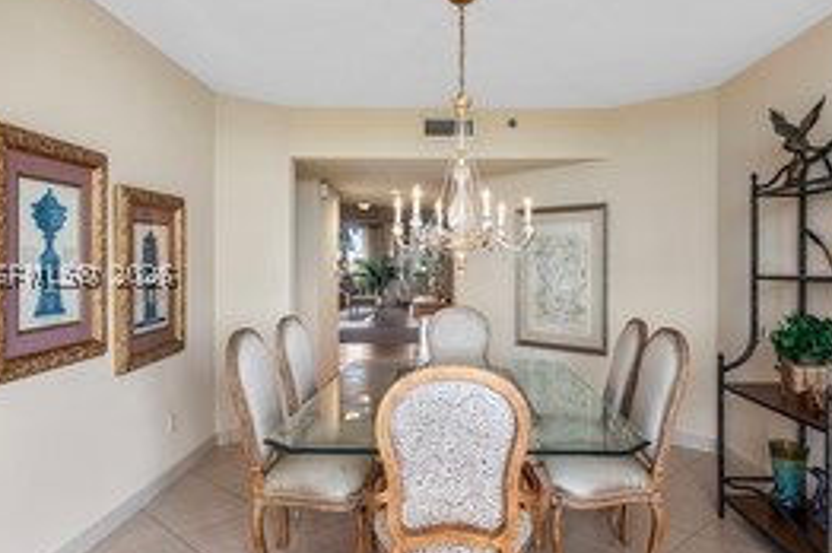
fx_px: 600
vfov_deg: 49.4
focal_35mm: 26
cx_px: 441
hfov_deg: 69.4
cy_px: 273
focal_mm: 17
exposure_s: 1/13
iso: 200
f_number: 8
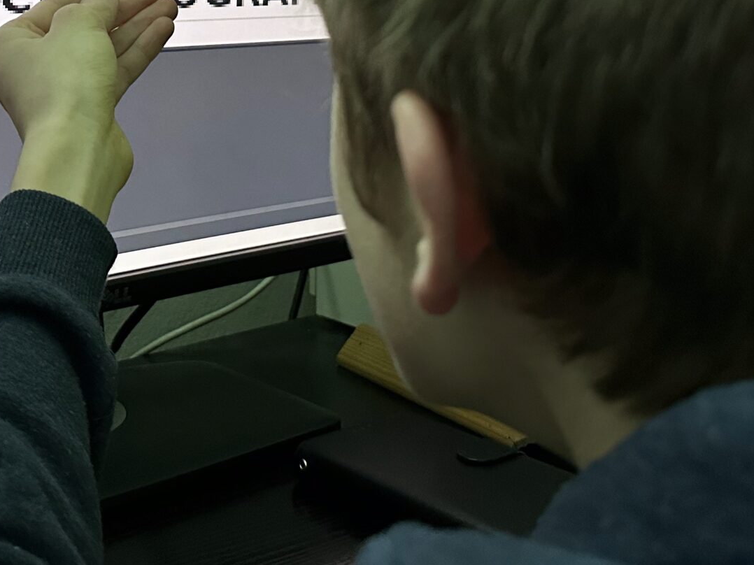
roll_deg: -0.1
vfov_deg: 24.0
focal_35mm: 57
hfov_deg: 33.5
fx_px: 1241
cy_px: -59
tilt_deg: +1.0
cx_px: 249
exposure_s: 1/60
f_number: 1.78
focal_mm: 6.86
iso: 500
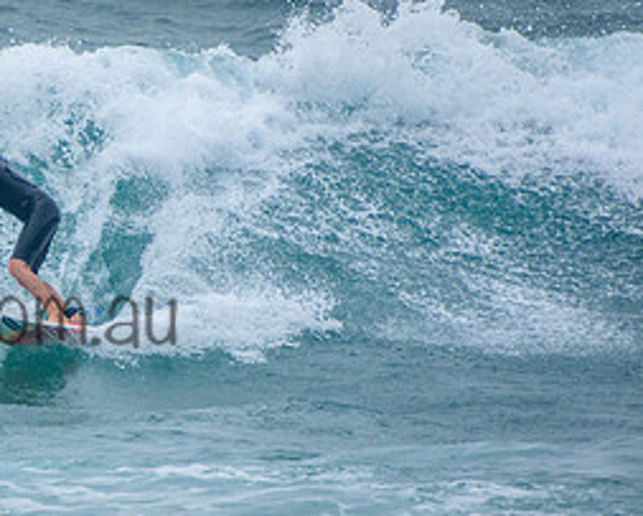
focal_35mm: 1290
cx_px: -91
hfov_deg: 1.5
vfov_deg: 1.2
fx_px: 24578
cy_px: 286
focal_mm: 400
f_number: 5.6
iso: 560
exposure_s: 1/2000
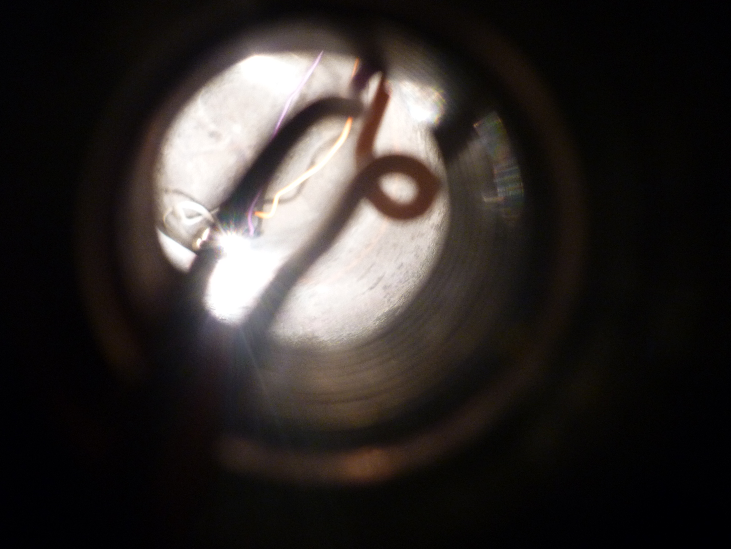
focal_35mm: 39
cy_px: 274
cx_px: 366
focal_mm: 6.4
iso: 200
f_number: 3
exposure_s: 1/30
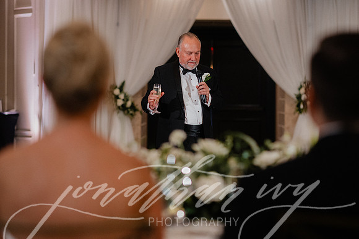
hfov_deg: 23.9
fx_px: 848
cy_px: 120
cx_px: 180
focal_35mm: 85
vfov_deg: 16.1
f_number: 2
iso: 2000
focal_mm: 85
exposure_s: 1/160
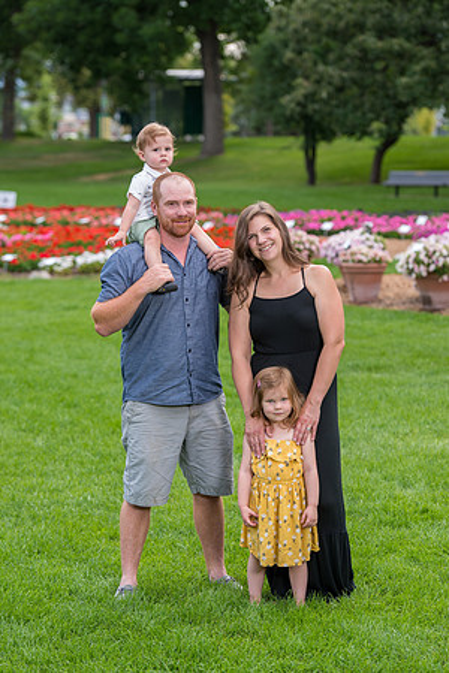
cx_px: 224
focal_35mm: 112
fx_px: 2095
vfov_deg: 18.3
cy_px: 336
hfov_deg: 12.2
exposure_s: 1/250
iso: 200
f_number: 4.5
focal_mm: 112
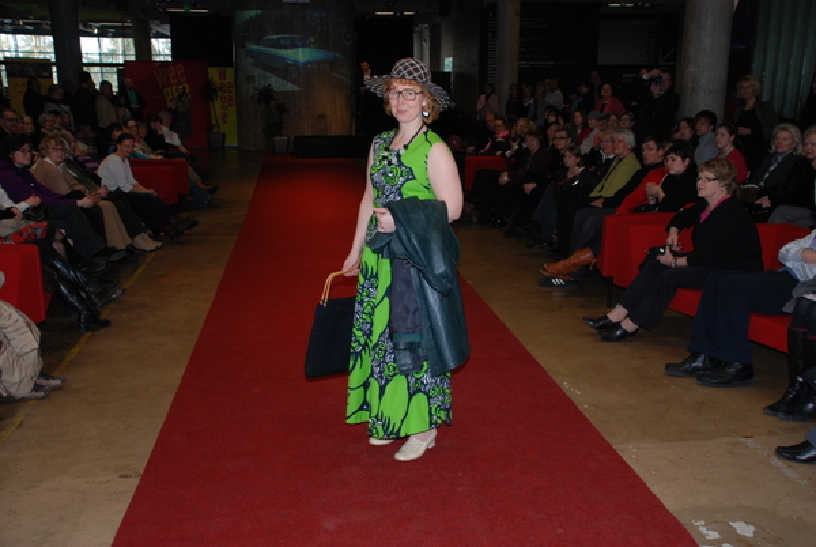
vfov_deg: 37.0
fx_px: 817
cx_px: 408
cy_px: 274
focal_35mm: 36
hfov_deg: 53.1
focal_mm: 24
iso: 250
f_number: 4
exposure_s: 1/60
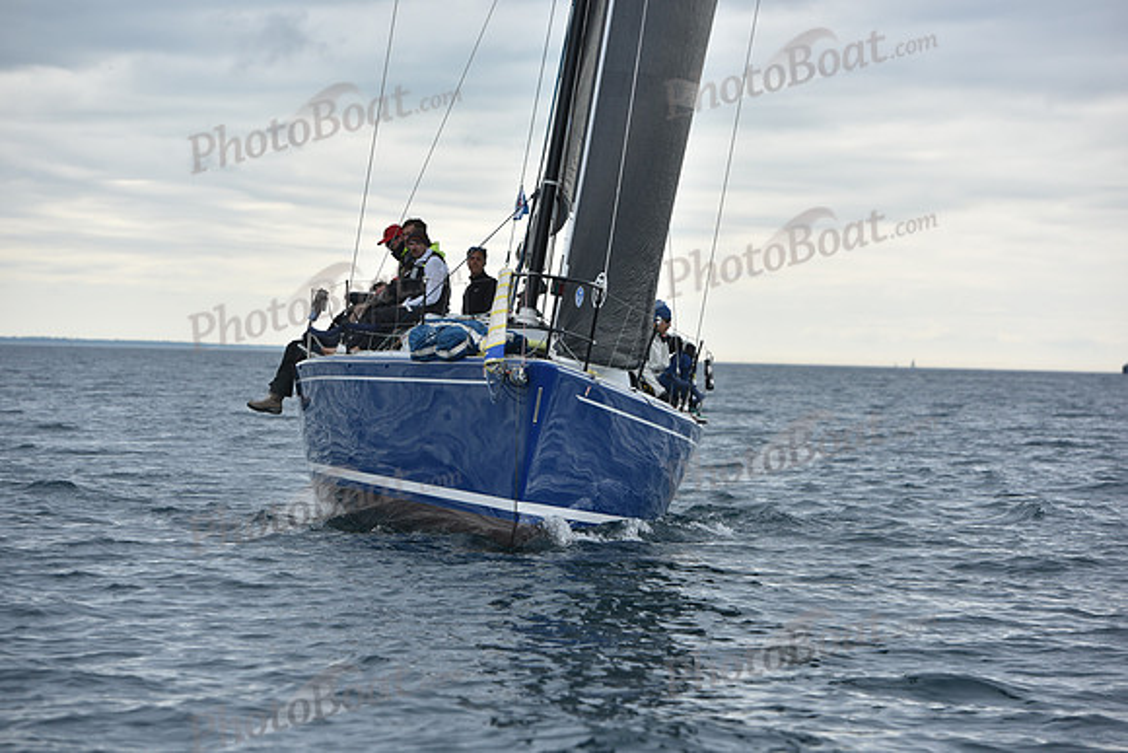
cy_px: 376
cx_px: 564
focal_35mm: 145
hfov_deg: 14.2
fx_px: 4544
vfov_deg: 9.5
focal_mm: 145
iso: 250
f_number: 5.6
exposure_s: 1/800
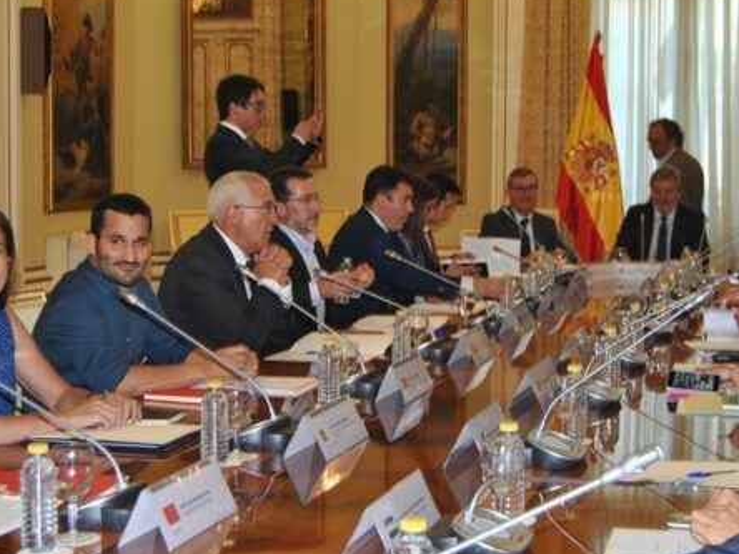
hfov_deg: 29.8
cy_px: 245
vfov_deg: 22.6
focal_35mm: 65
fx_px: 1388
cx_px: 340
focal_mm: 26
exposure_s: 1/60
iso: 200
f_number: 4
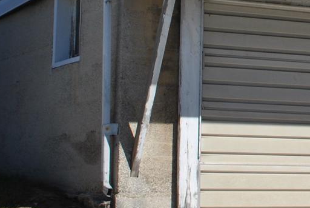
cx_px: 388
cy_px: -111
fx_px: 1242
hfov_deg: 13.8
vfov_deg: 9.3
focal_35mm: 144
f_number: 9
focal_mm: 24
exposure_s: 1/320
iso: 100
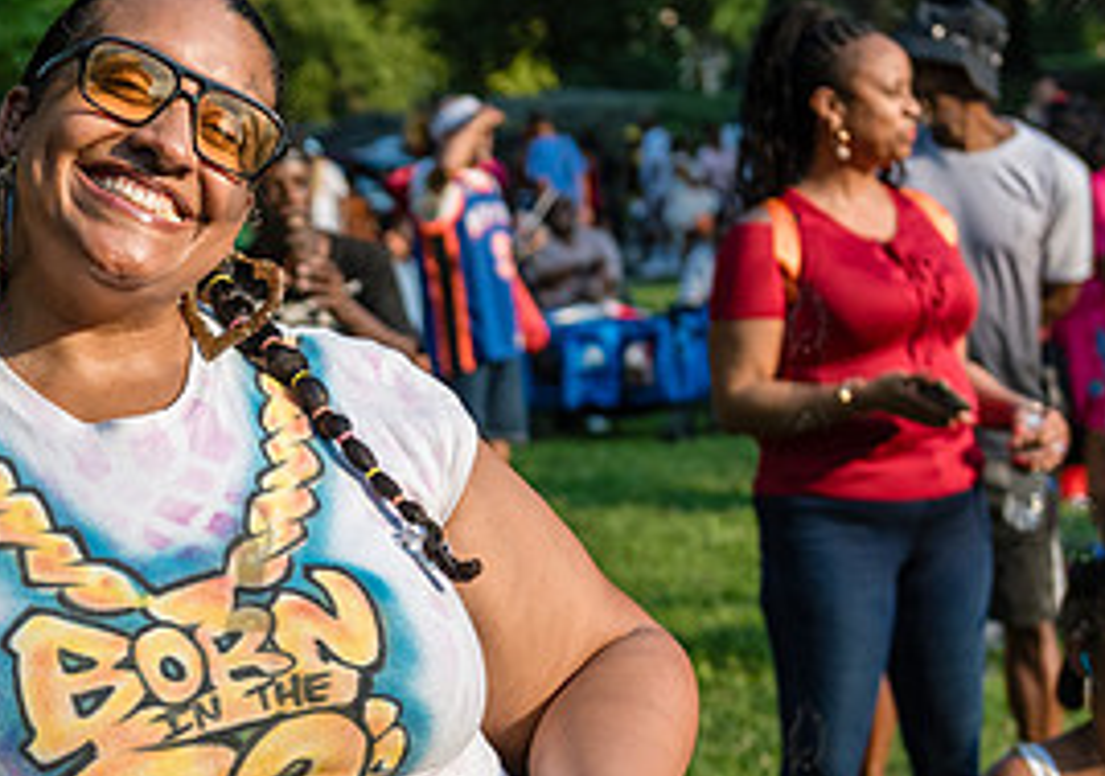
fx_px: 3496
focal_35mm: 112
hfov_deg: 17.8
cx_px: 193
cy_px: 562
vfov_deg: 12.6
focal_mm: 50
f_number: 3.5
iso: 500
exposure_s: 1/4000
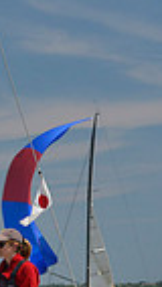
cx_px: -405
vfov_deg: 7.2
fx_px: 2281
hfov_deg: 3.9
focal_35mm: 299
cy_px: 359
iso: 400
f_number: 8
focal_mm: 70
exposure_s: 1/800
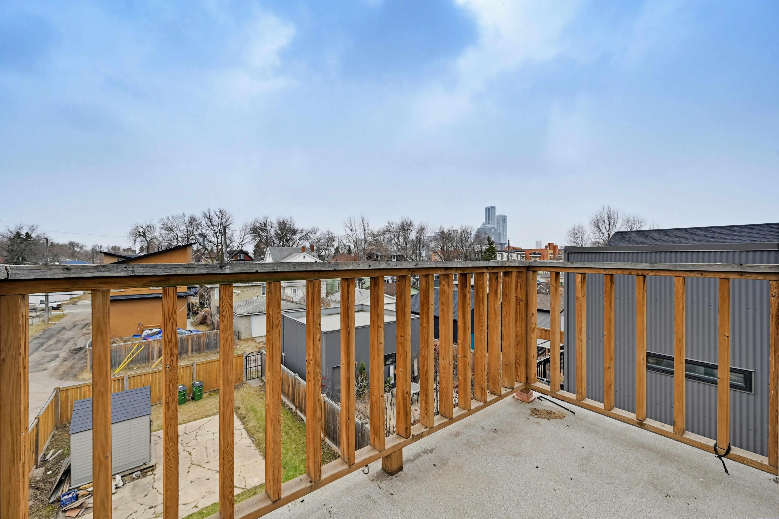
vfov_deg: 81.1
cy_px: 260
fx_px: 303
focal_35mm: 14
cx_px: 390
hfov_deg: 104.3
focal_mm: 14
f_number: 8
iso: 400
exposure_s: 1/1600
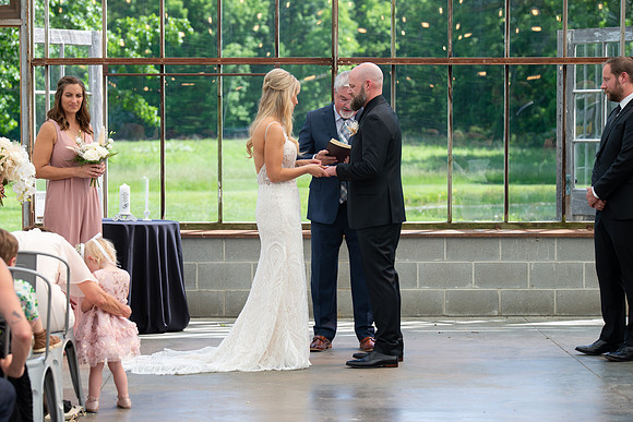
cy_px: 213
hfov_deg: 19.0
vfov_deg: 12.7
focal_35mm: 108
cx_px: 311
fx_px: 1895
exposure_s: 1/250
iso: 160
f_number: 4.5
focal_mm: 105
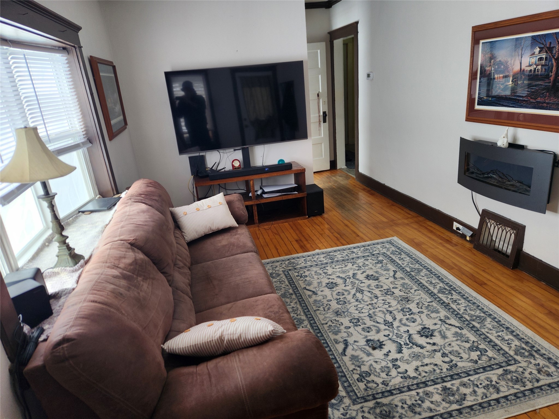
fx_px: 371
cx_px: 280
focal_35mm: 23
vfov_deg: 58.9
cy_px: 210
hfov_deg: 73.9
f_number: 1.8
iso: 100
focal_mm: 5.4
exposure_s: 1/120
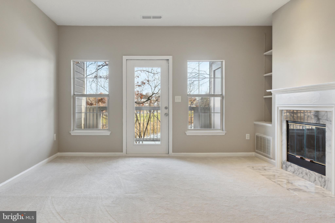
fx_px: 242
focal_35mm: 26
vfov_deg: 49.5
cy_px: 112
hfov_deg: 69.4
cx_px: 168
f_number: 5
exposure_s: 1/125
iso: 400
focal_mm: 26
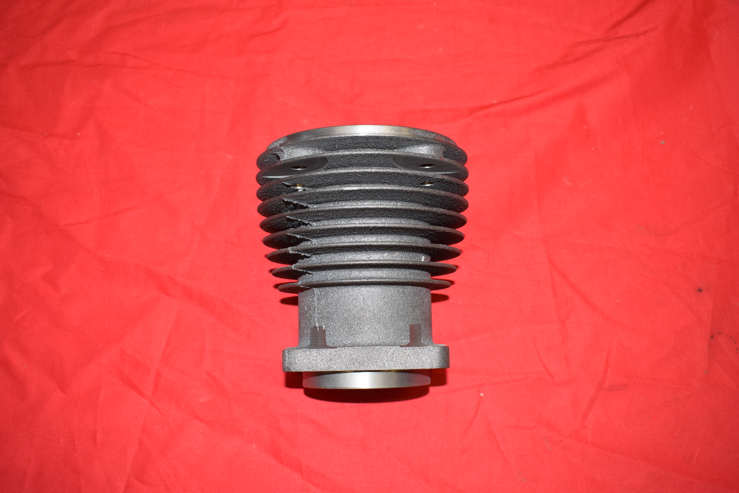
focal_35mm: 36
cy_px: 246
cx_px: 370
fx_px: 739
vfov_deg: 36.9
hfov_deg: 53.1
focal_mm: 24
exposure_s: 1/125
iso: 800
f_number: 5.6
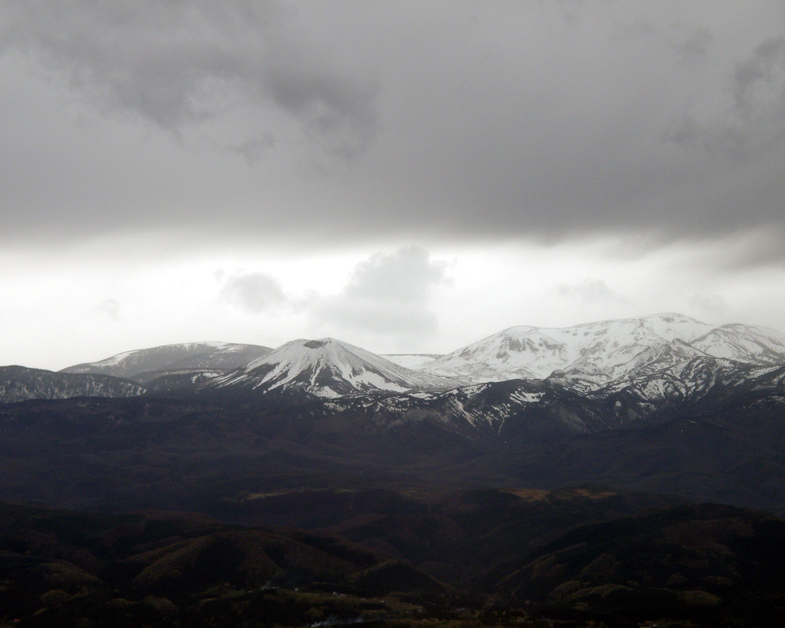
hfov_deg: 12.0
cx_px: 369
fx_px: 3741
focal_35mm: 161
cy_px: 314
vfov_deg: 9.6
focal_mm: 27.37
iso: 64
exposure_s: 1/250
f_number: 4.3
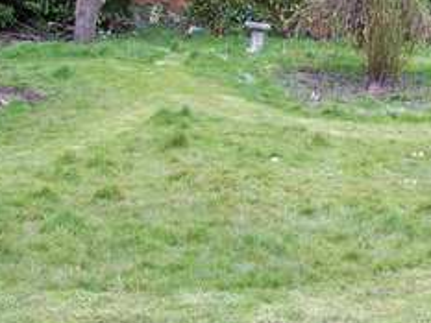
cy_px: 96
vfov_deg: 21.5
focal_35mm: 68
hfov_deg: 28.0
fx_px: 847
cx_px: 335
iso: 80
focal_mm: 6
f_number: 2.7
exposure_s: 1/153
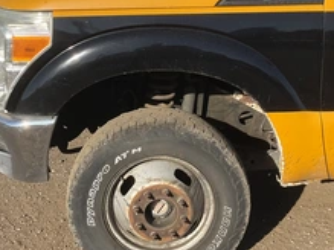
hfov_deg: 36.2
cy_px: 85
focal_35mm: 53
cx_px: 154
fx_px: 511
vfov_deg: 27.3
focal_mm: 3
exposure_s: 1/1279
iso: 25
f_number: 1.8
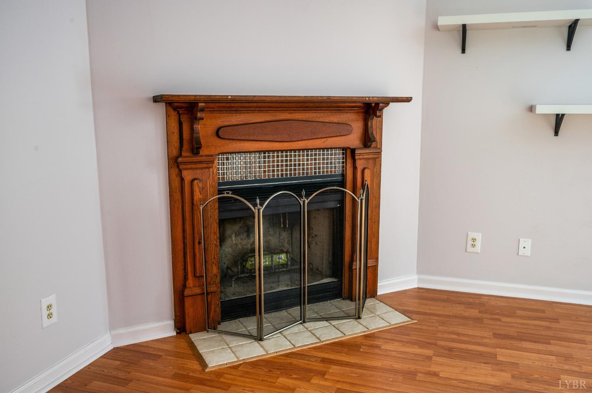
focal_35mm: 30
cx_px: 296
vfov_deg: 43.5
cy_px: 196
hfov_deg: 62.0
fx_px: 493
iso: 400
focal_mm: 30
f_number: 8
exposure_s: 2.5
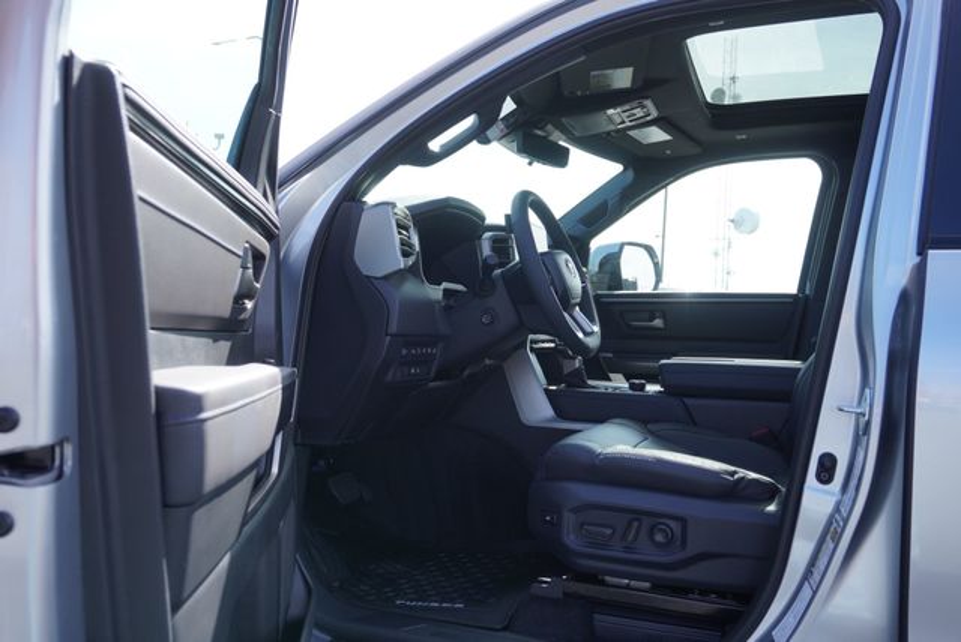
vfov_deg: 41.8
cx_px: 480
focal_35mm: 32
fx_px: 842
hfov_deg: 59.4
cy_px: 321
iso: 100
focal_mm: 21
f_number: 5.6
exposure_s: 1/125
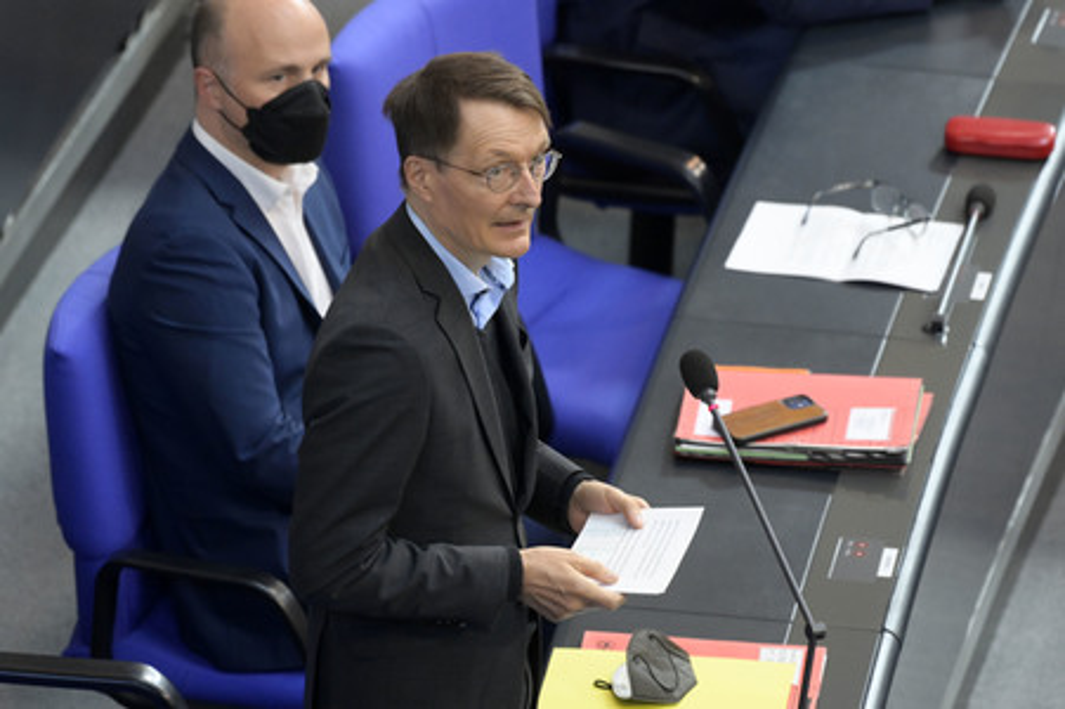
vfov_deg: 3.8
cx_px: 532
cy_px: 354
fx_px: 10642
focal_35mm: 360
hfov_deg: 5.7
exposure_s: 1/320
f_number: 5.6
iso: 8000
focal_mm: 360
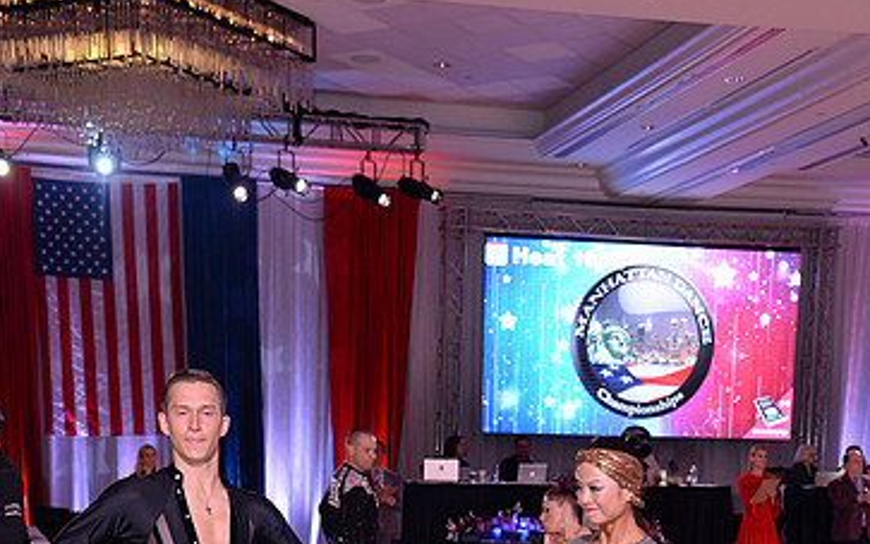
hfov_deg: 26.5
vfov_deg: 16.0
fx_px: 1850
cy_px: 683
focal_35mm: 78
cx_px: 452
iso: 2000
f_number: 5.6
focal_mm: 48
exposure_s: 1/250
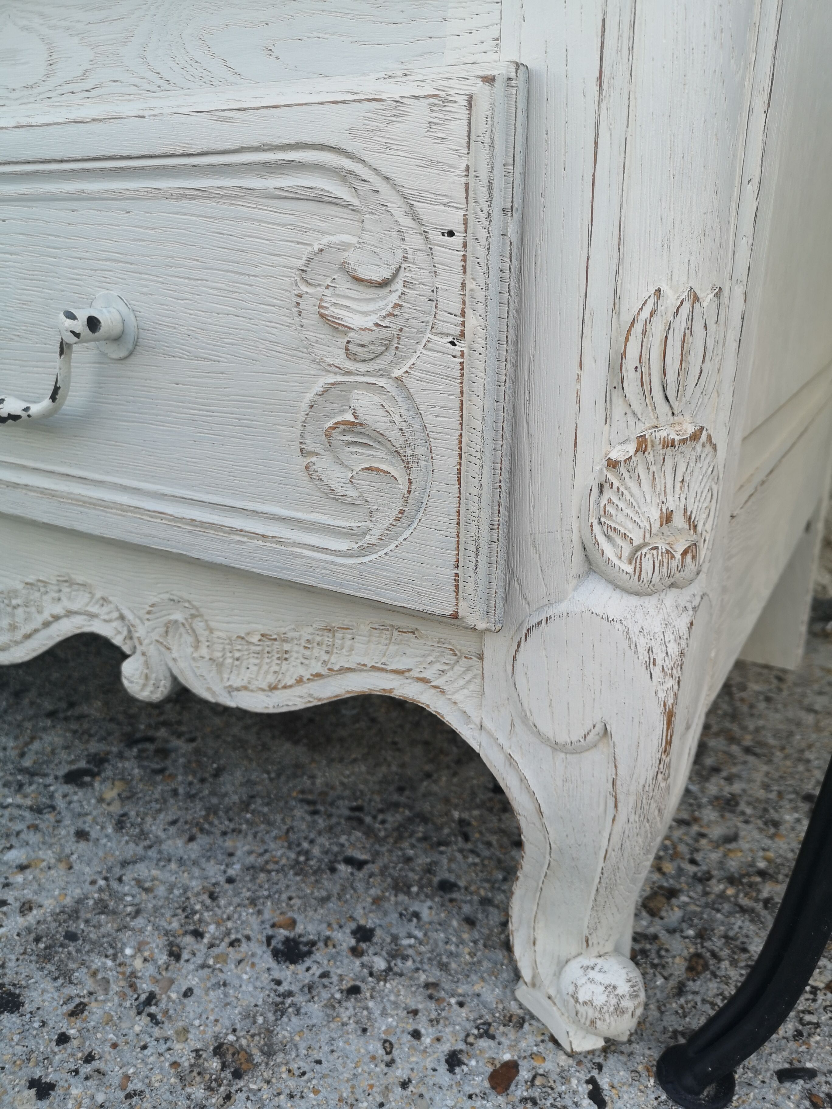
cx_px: 416
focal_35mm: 27
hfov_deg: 51.4
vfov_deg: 65.3
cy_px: 554
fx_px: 865
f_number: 1.8
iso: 50
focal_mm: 3.95
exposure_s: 1/192
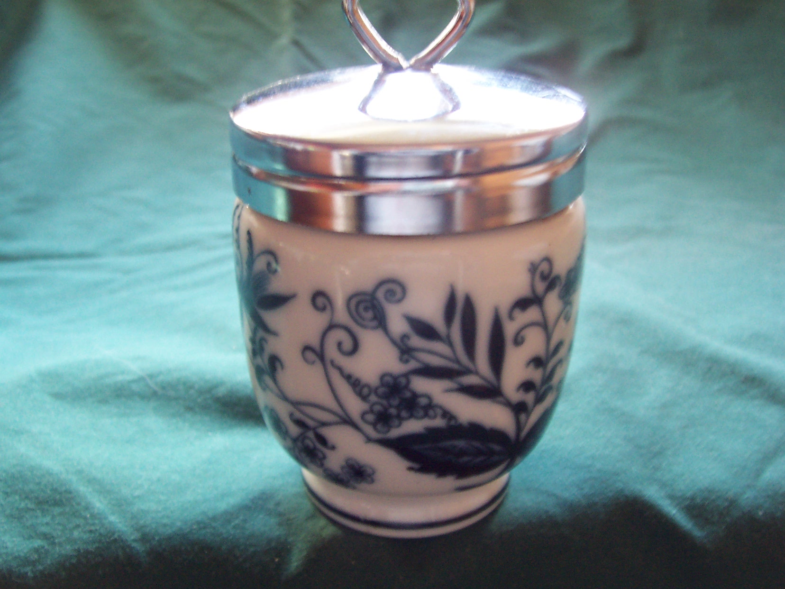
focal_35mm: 37
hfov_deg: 50.1
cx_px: 392
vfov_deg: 38.7
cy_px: 294
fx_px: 839
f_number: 2.8
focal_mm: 5.6
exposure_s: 1/10
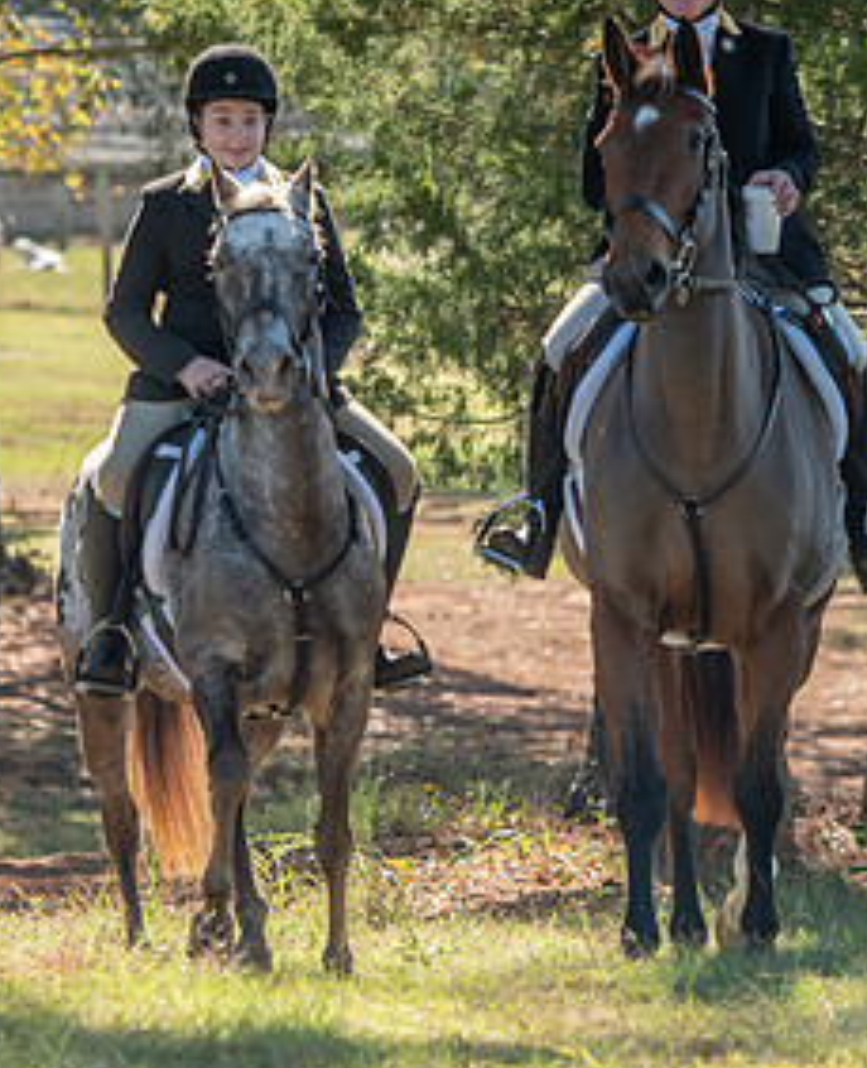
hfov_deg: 5.1
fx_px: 9695
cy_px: 450
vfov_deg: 6.3
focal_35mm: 305
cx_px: 543
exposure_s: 1/320
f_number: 4
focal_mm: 125
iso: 280
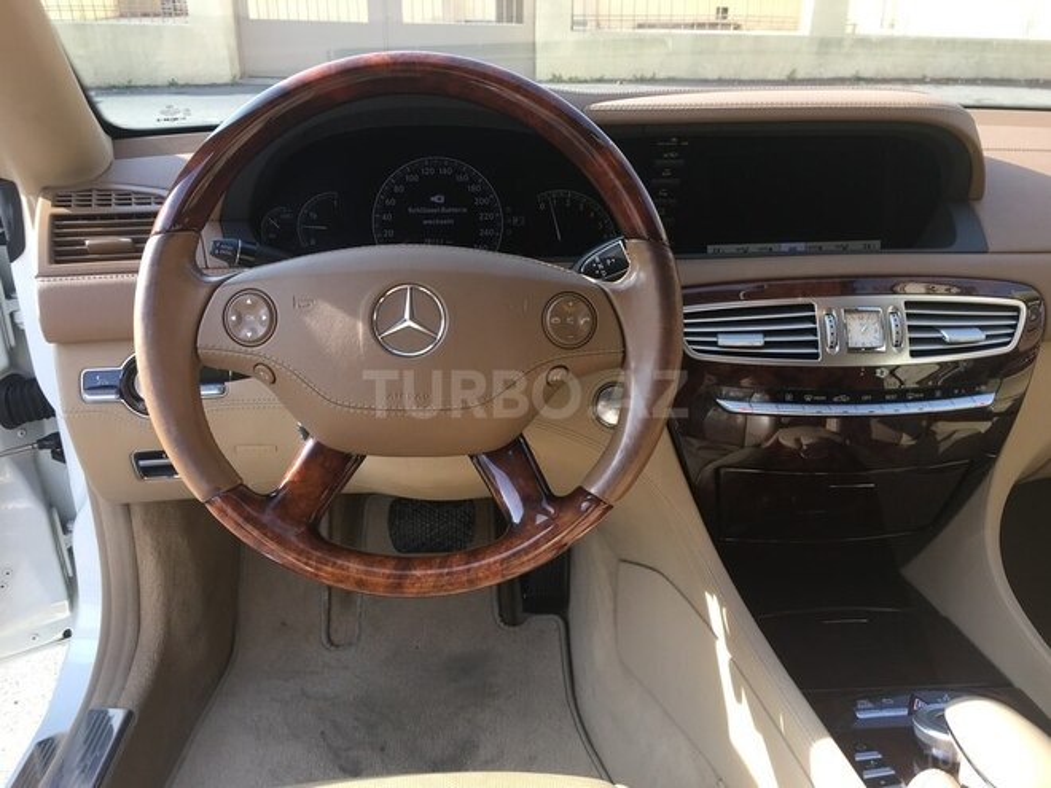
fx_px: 880
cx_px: 526
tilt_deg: -25.8
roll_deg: +0.2
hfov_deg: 61.7
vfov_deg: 48.2
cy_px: 394
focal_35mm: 29
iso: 25
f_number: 2.2
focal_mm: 4.15
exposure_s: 1/126
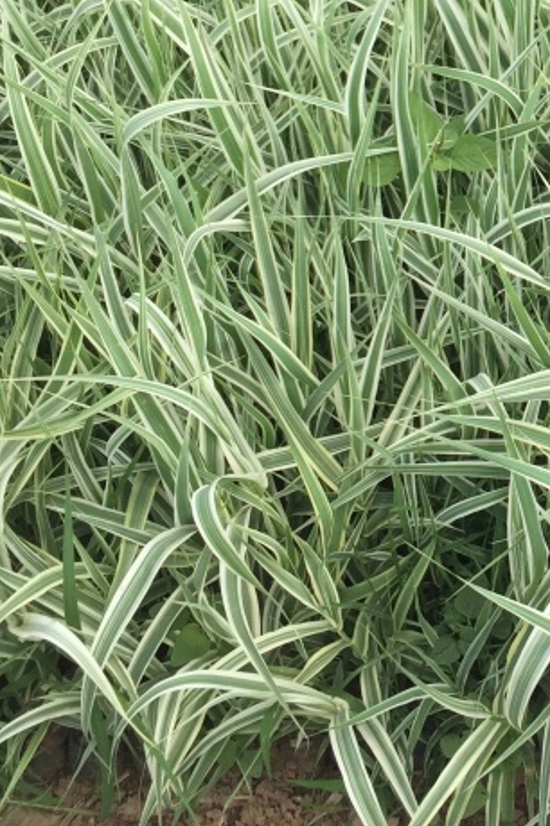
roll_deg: +3.3
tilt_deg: -37.6
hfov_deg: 18.5
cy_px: 163
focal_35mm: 70
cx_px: 647
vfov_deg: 28.2
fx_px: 1606
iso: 32
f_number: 2.2
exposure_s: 1/1068
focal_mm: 4.15
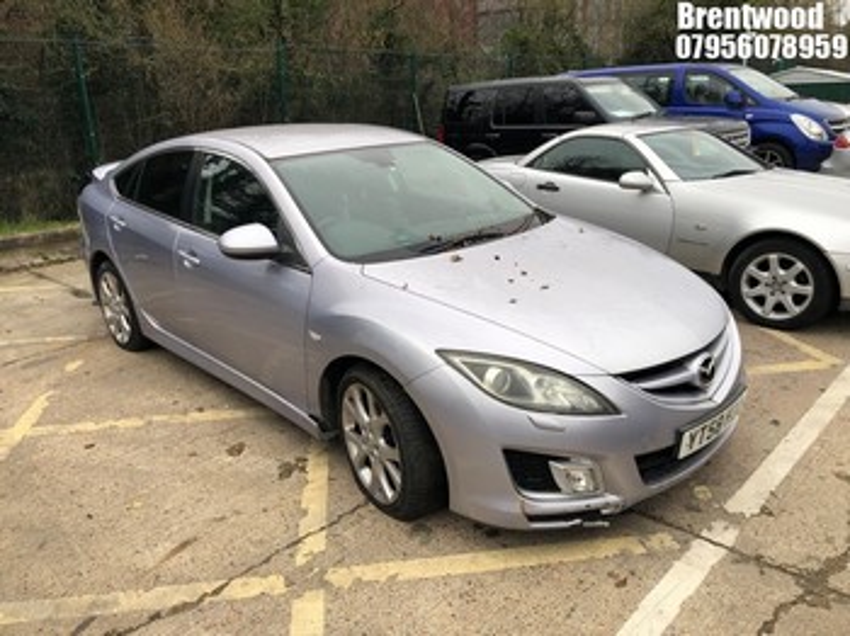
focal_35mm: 28
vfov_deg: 49.7
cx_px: 425
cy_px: 318
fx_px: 687
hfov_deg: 63.5
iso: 20
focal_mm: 4
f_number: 1.8
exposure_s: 1/212
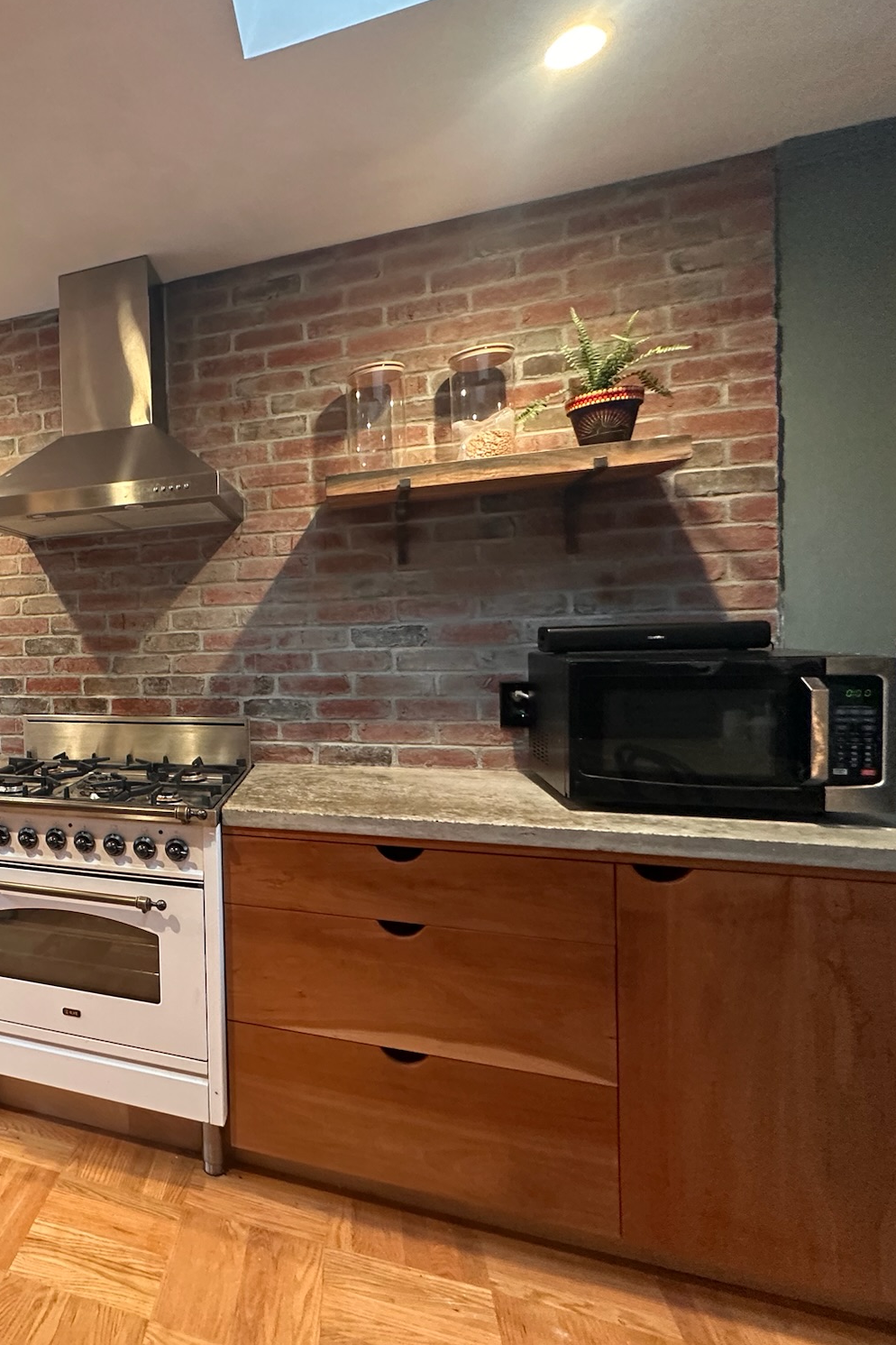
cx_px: 40
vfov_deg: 84.0
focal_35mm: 20
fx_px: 747
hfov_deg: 52.0
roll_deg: +2.2
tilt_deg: -1.0
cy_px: 653
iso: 400
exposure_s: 1/60
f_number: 2.2
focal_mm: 2.22
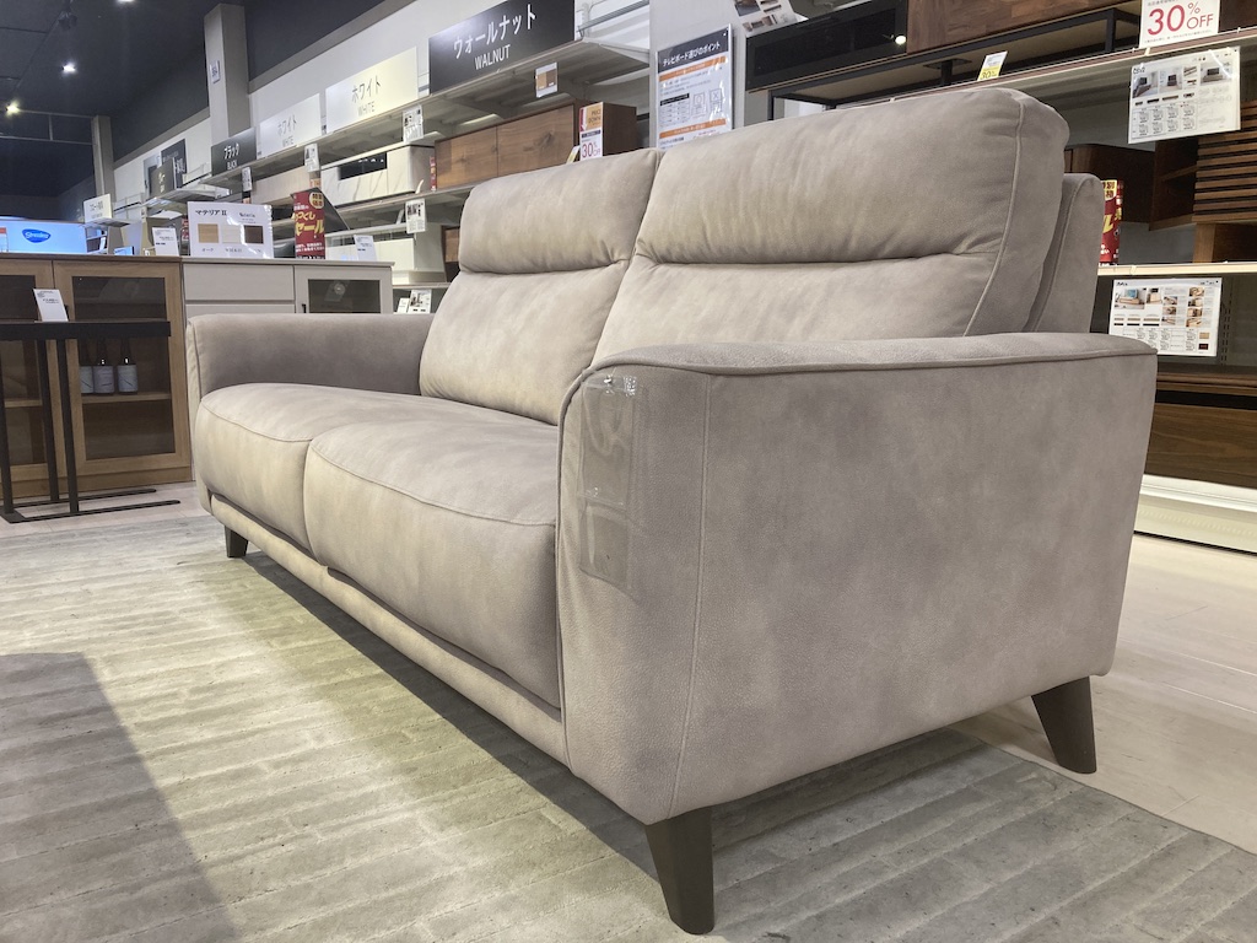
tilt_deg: -9.1
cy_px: 472
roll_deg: -0.2
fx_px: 1017
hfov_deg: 63.4
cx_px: 628
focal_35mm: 28
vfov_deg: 49.7
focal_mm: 3.99
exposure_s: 1/60
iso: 80
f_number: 1.8
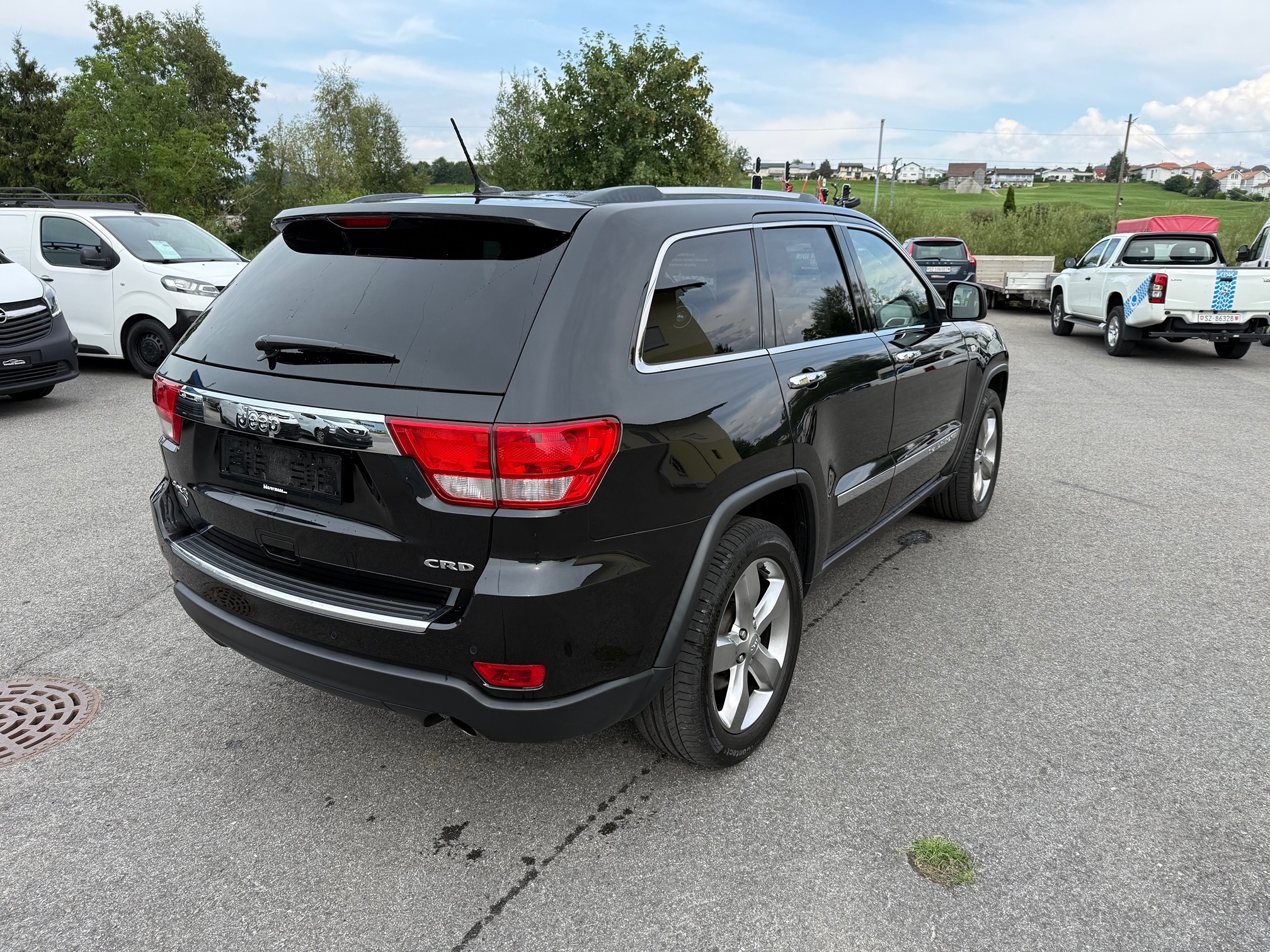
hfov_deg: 71.6
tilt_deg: -13.4
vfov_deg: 56.8
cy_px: 476
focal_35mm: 24
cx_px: 635
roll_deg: -2.0
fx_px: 881
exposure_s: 1/1410
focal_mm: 6.76
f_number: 1.78
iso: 80
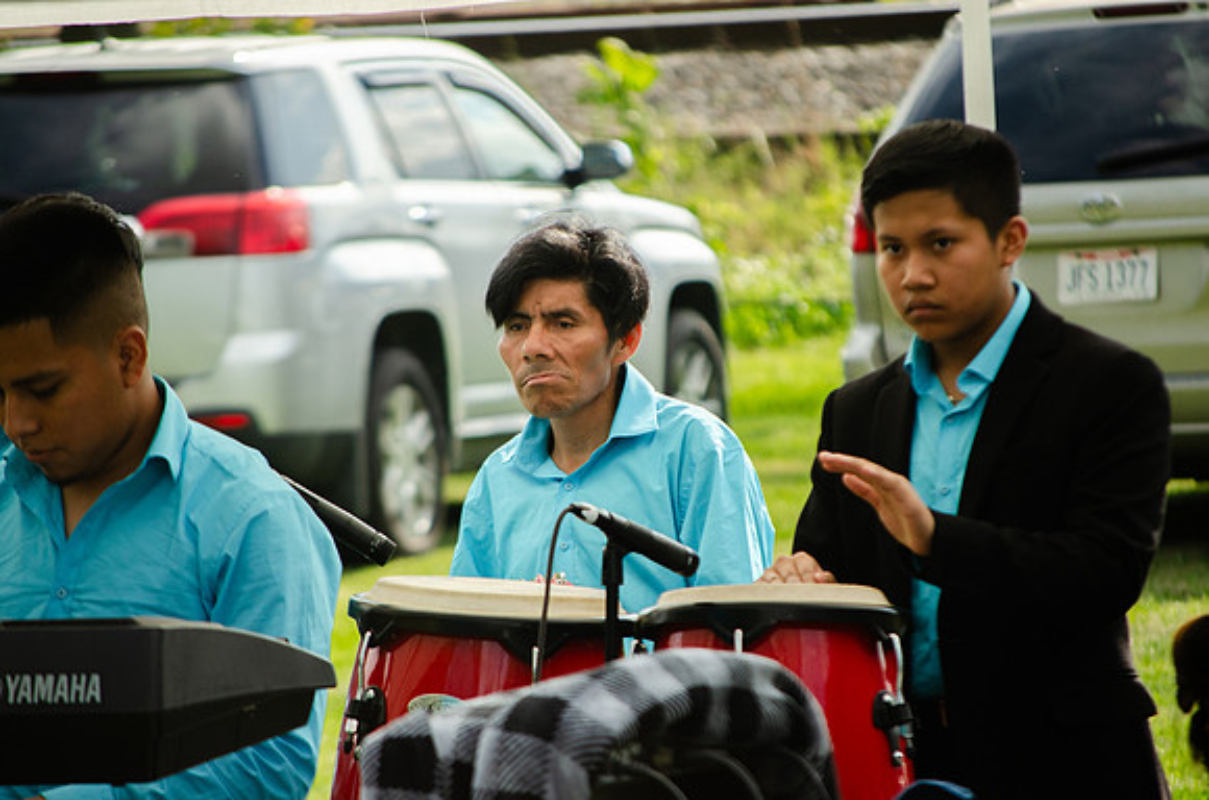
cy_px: 400
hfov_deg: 6.9
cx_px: 604
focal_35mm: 300
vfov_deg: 4.6
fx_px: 10053
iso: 200
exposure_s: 1/640
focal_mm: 200
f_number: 6.3
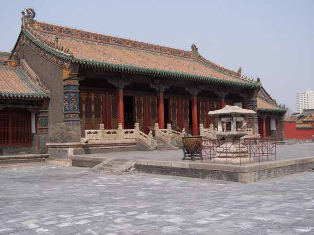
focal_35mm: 38
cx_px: 157
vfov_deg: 37.7
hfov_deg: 49.0
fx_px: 345
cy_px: 118
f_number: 4
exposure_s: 1/750
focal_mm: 6.3
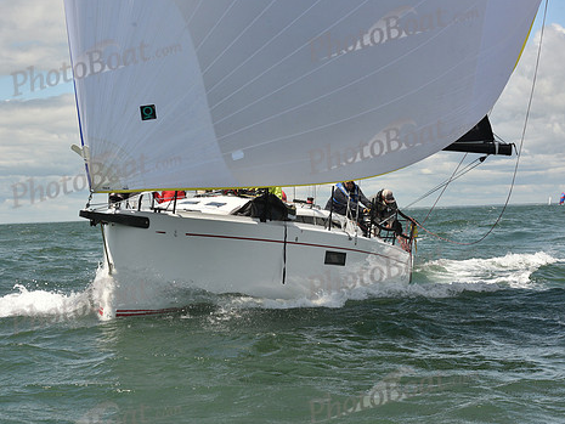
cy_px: 223
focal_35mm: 84
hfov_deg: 23.3
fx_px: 1371
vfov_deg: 17.6
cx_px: 245
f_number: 13
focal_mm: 70
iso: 320
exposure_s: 1/800
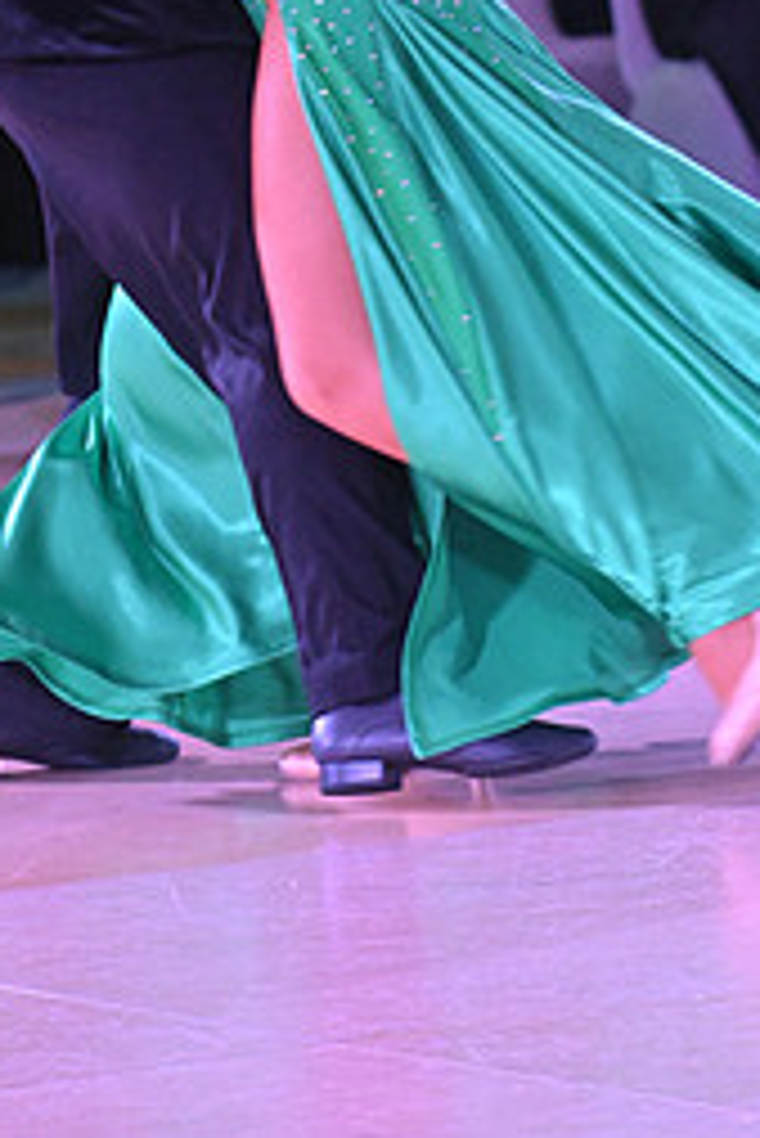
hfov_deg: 4.4
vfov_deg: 6.6
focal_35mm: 310
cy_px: -162
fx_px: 9802
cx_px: 452
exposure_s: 1/400
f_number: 5.6
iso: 5000
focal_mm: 135
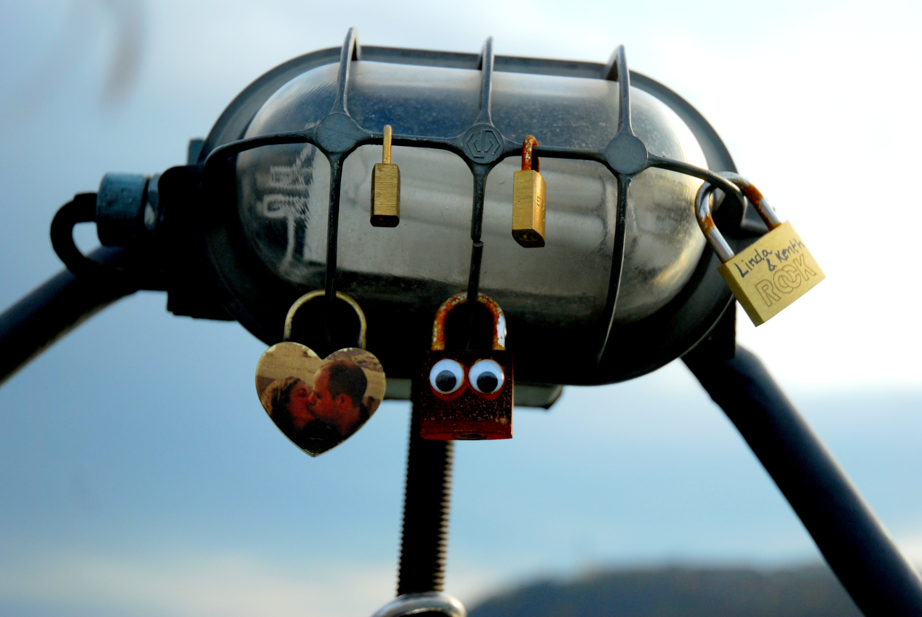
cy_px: 308
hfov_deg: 28.0
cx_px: 461
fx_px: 1846
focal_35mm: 72
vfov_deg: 19.0
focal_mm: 48
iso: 200
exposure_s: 1/800
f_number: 4.5
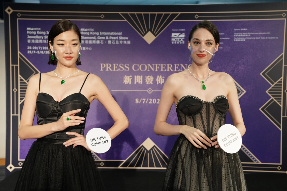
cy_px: 96
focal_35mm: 50
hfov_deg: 39.6
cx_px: 144
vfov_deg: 27.0
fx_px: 399
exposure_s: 1/125
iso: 3200
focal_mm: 50
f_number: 5.6
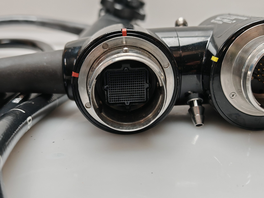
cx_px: 132
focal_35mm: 37
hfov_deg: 50.1
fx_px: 282
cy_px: 99
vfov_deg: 38.7
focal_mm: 6.83
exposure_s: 1/100
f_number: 2
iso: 160
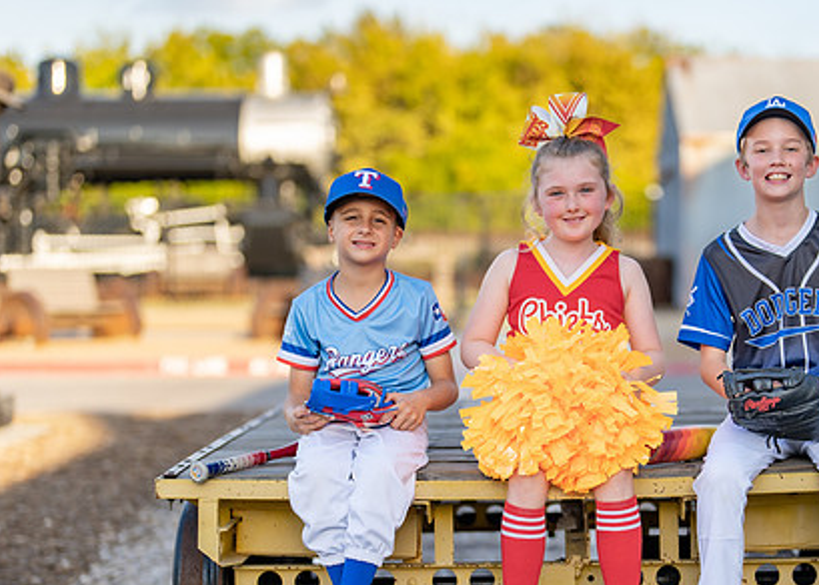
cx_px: 610
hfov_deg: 21.5
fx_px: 2140
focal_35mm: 92
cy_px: 416
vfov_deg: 15.5
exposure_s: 1/2000
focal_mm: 50
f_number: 1.2
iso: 100
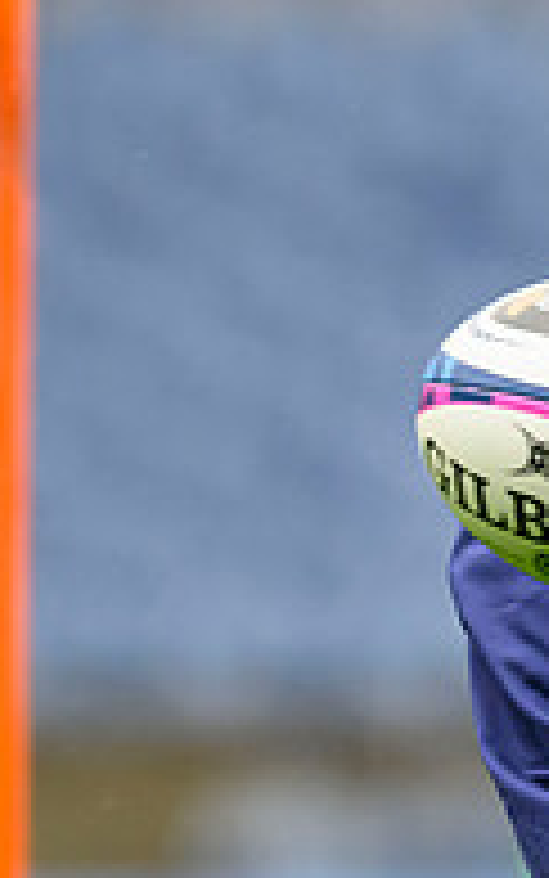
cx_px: 908
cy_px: 174
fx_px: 47867
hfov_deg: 0.7
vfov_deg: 1.1
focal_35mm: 2001
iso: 3200
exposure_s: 1/1250
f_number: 4
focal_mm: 560
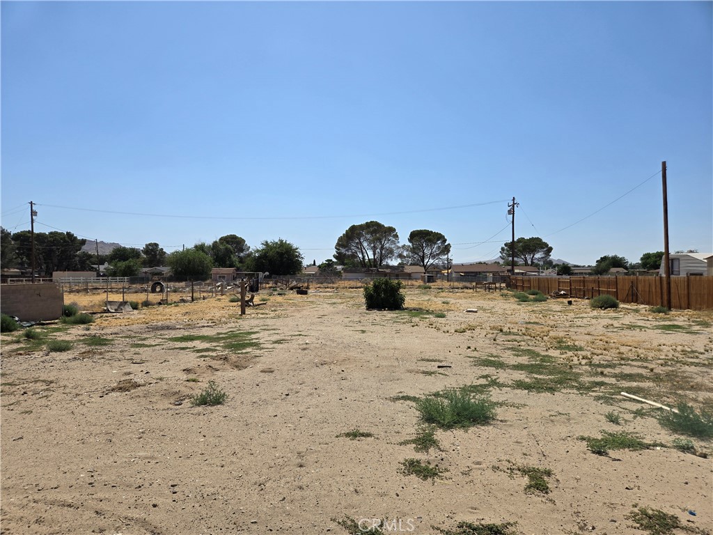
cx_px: 356
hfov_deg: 73.9
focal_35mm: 23
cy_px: 268
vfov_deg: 58.9
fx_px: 474
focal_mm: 5.4
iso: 25
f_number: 1.8
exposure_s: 1/3850
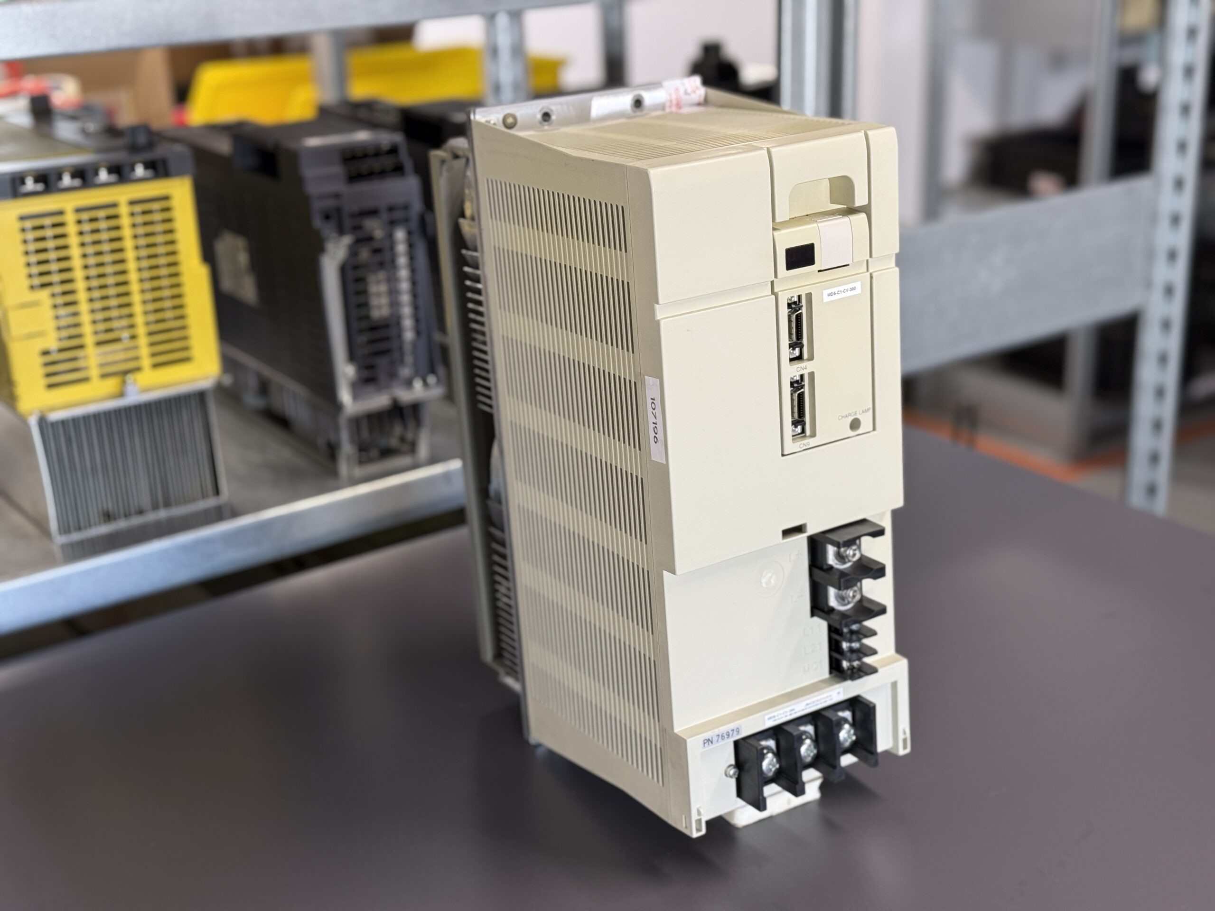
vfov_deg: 30.3
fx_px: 1685
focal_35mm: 48
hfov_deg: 39.7
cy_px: 456
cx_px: 608
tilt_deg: -20.4
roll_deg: +1.1
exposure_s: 1/50
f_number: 1.78
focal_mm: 6.76
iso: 125
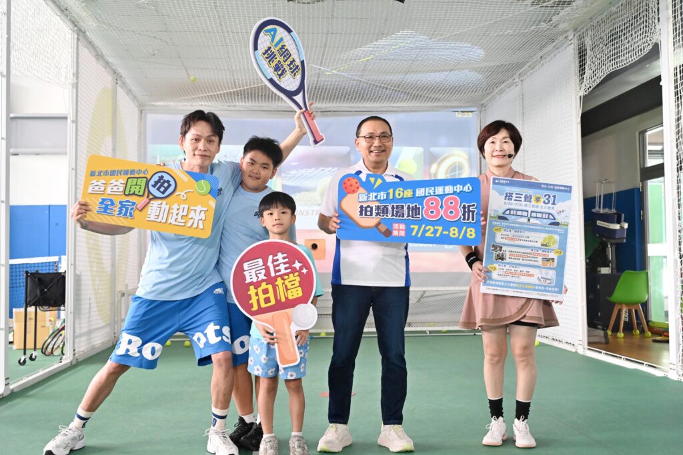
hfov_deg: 46.4
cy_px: 228
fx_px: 797
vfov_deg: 31.9
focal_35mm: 42
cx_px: 342
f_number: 4
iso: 3200
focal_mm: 42
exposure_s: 1/160
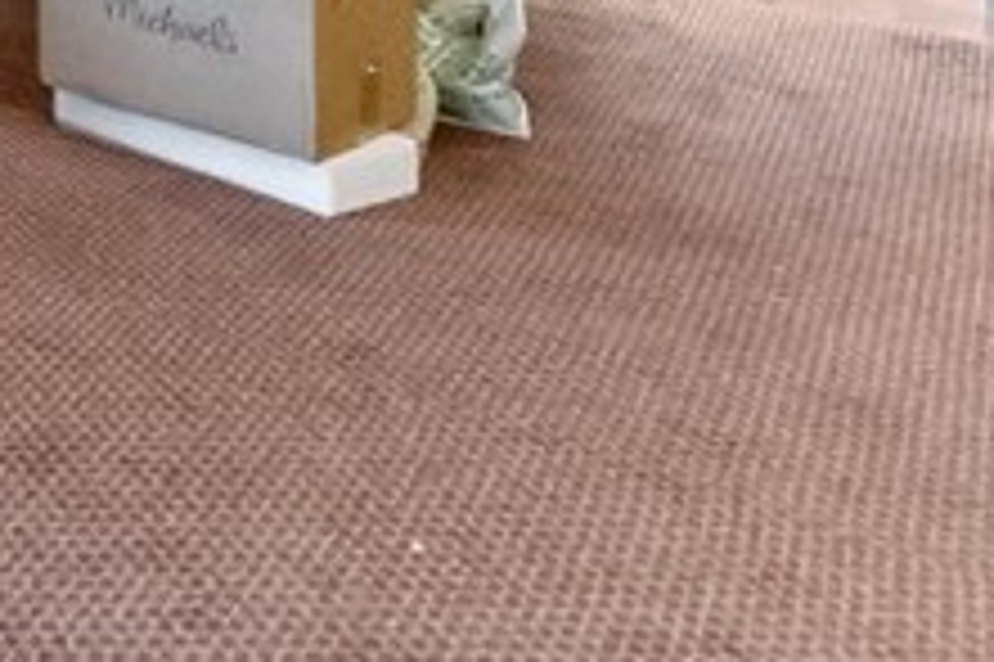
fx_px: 1793
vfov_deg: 17.4
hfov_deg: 18.8
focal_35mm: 65
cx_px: -1007
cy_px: -493
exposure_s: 1/160
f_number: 2.8
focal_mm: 14
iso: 5000
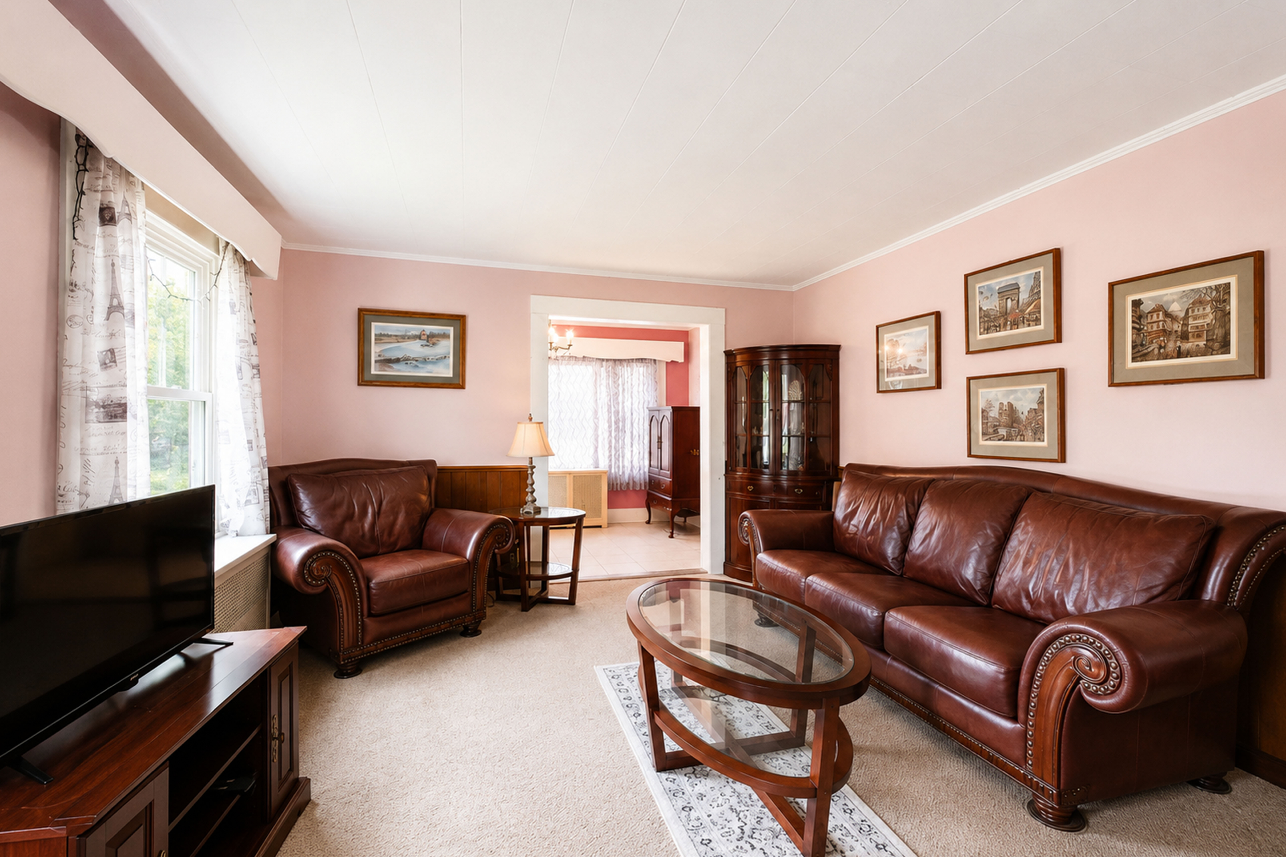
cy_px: 428
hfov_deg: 100.4
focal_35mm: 15
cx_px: 643
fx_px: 536
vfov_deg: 77.3
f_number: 7.1
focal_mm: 10
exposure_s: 1/40
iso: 2000
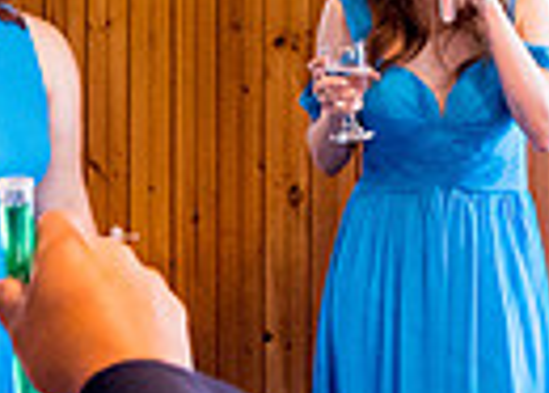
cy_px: -247
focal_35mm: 161
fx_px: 2512
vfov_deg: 8.7
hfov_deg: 12.4
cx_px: 26
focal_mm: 29
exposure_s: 1/80
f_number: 5.6
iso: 4000
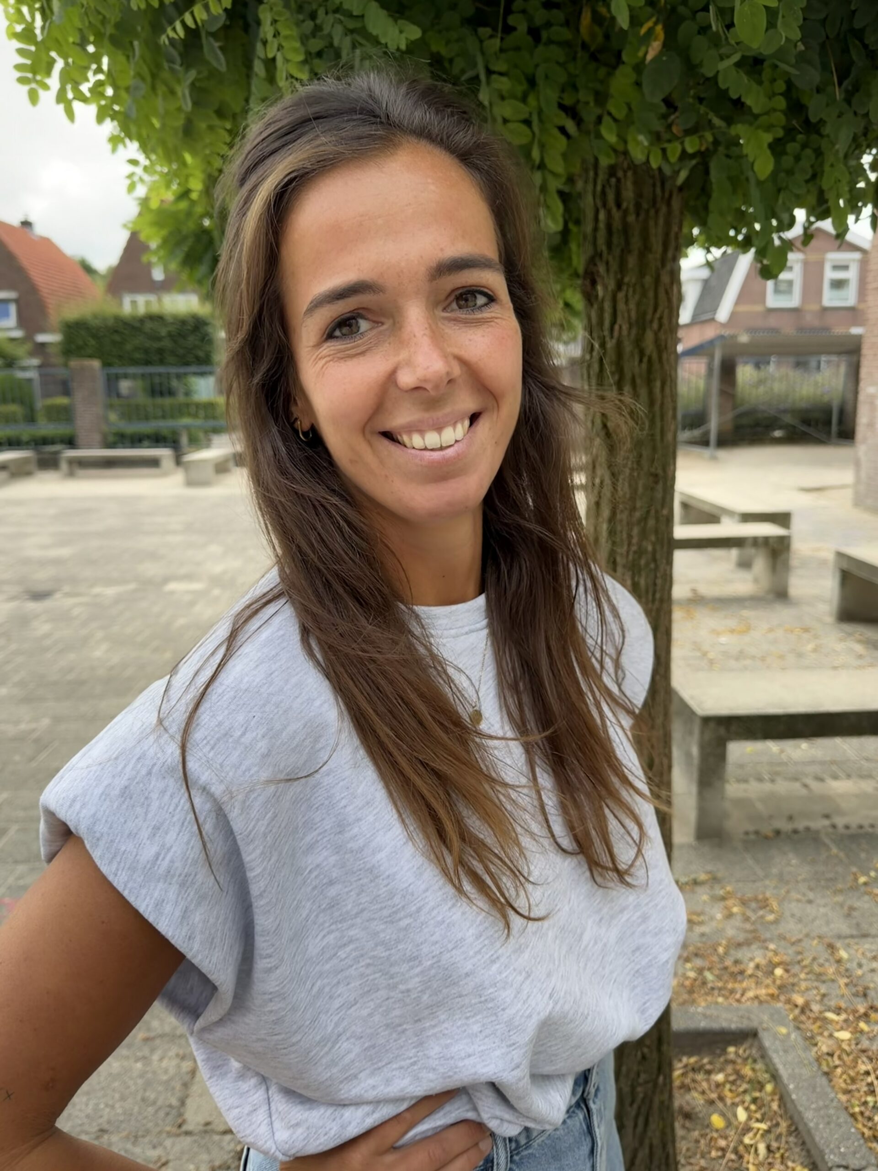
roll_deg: -0.4
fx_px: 812
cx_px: 439
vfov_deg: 71.6
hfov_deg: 56.8
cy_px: 586
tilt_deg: -7.4
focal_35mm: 24
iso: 80
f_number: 1.78
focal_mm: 6.76
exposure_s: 1/735
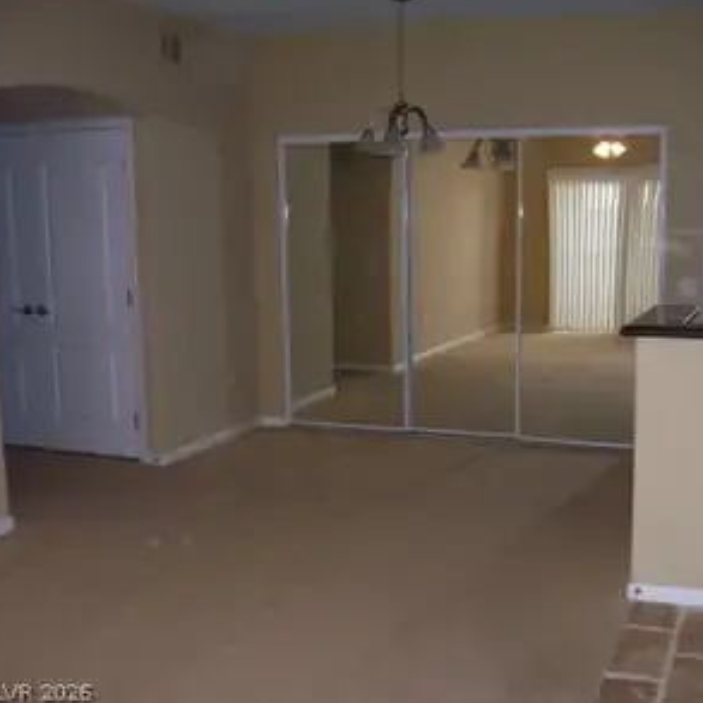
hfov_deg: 40.4
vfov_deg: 40.9
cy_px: 348
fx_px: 942
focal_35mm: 41
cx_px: 465
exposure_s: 1/60
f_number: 2.7
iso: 125
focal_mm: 5.6
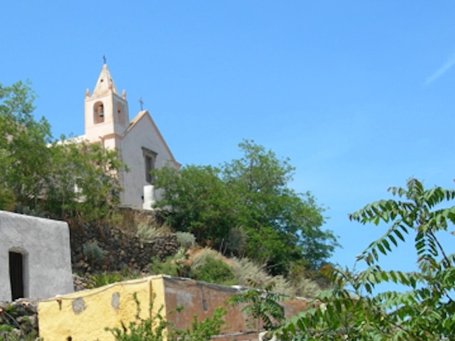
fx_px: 959
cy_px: 235
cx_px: 117
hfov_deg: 26.4
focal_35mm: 73
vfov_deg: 20.1
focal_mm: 8.5
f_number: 4.9
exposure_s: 1/348
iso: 50
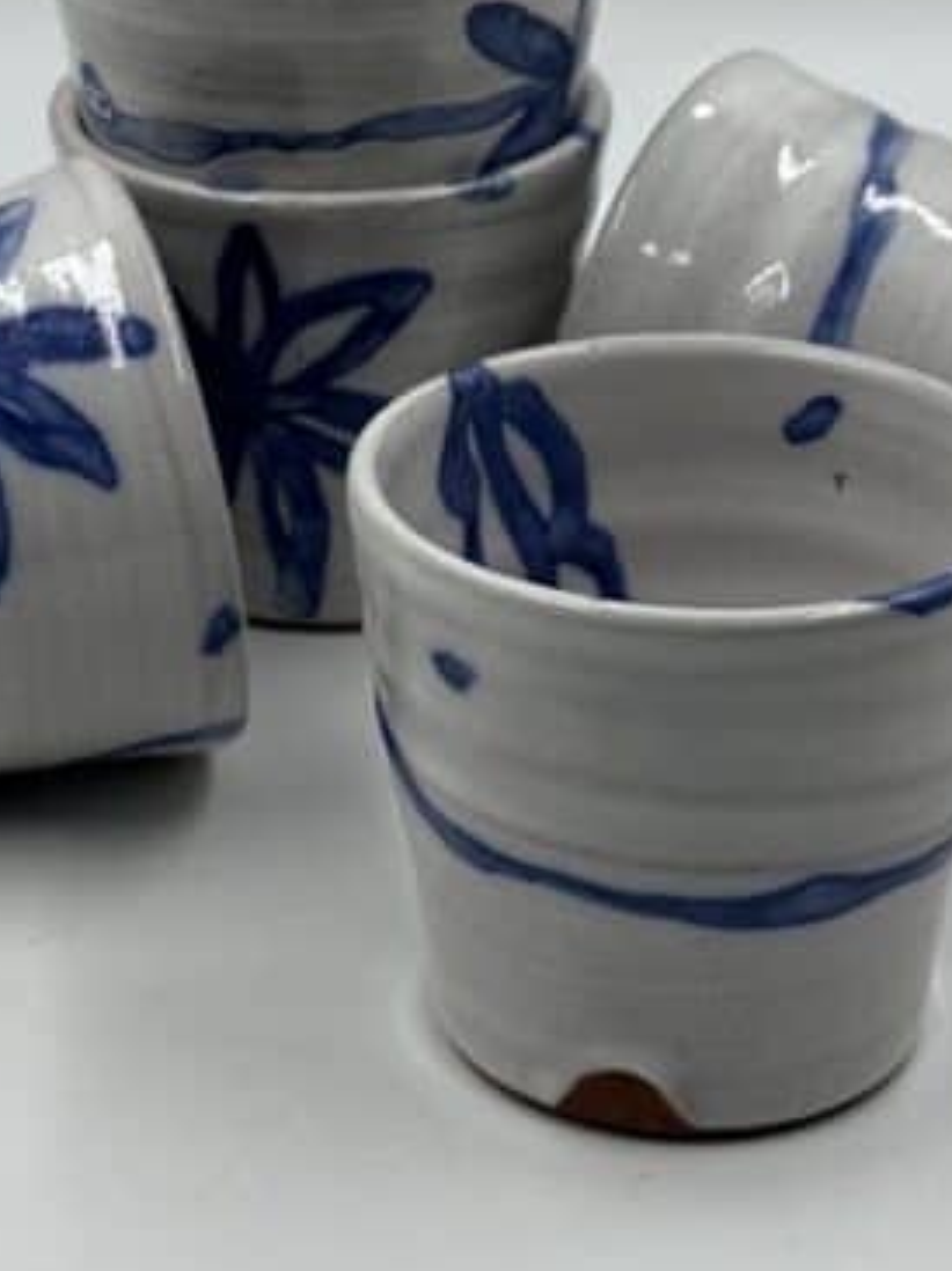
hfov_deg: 14.1
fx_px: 3855
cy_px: 229
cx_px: 375
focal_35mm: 105
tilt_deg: -24.0
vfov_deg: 18.5
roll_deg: -1.2
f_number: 1.78
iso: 64
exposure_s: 1/612
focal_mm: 6.86
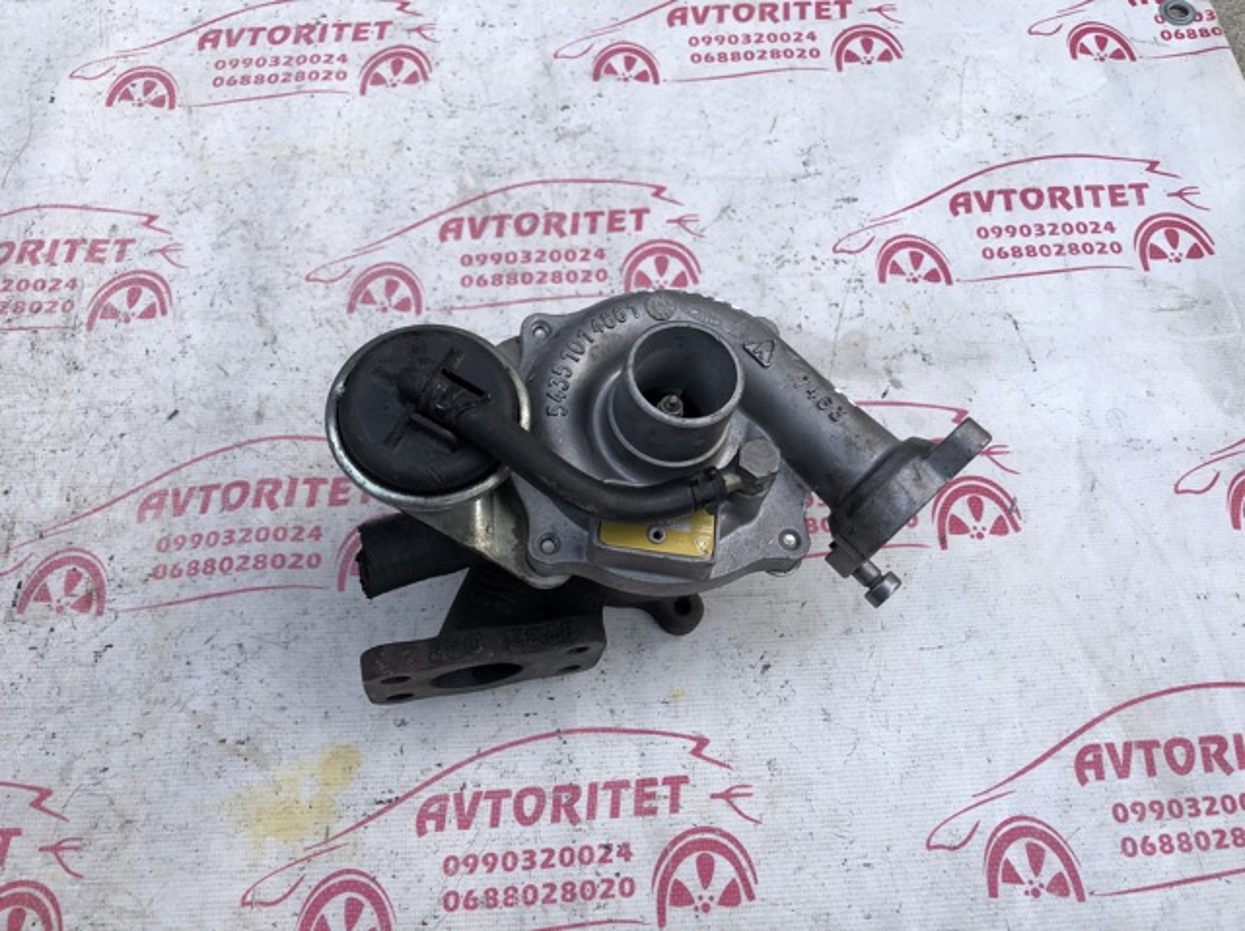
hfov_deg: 63.5
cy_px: 466
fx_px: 1006
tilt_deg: -58.7
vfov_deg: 49.7
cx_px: 622
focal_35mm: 28
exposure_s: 1/475
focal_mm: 4
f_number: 1.8
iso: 20
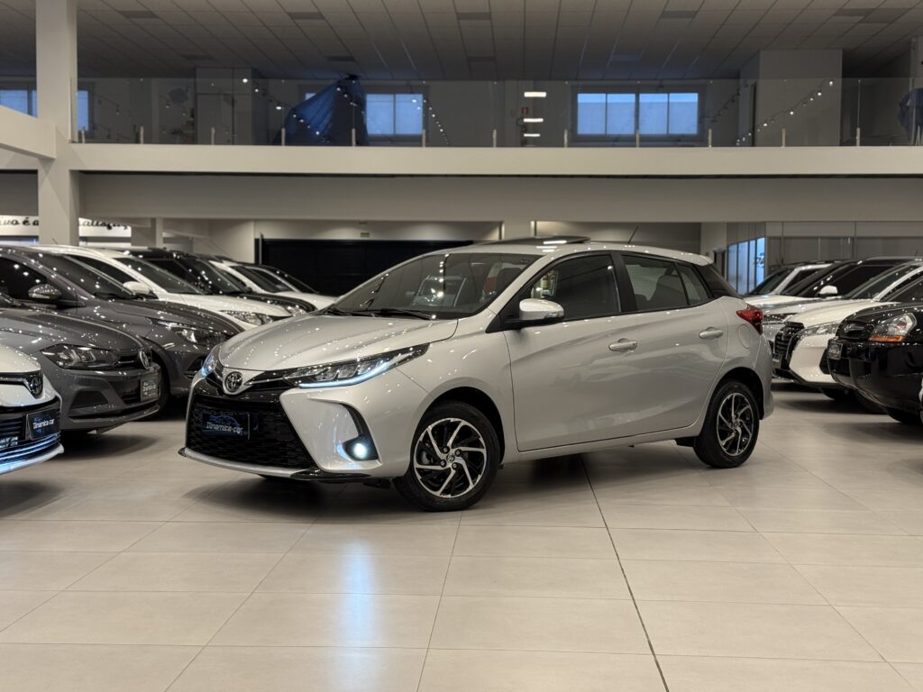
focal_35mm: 48
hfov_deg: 39.7
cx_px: 462
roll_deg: -0.5
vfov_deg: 30.3
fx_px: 1280
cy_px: 346
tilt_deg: -1.5
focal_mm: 6.76
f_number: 1.78
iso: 160
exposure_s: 1/60
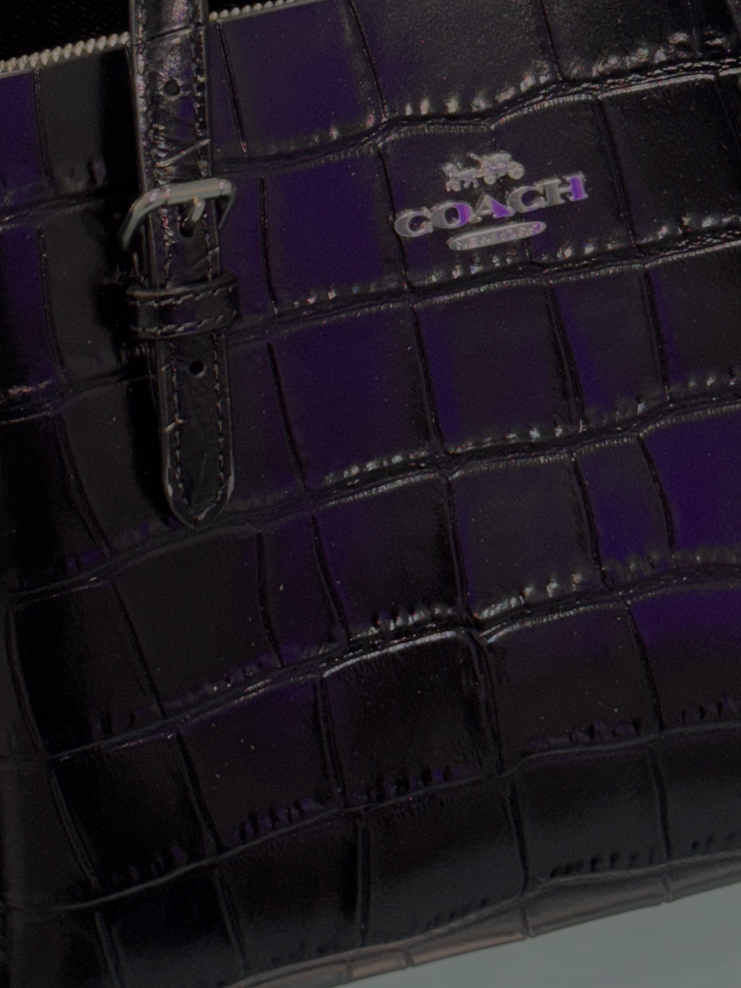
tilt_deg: -21.5
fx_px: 2797
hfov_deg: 15.1
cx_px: 508
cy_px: 181
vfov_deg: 19.8
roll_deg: +11.2
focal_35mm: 98
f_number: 1.78
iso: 50
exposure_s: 1/15
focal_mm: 6.76
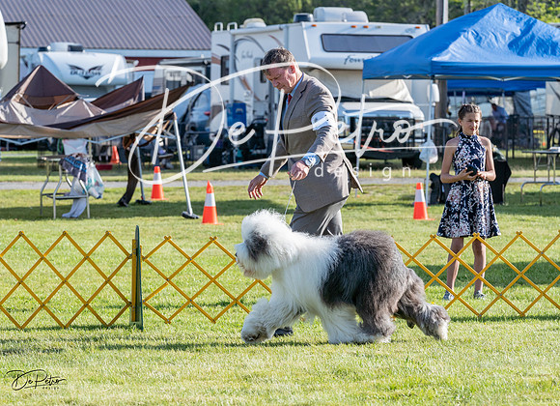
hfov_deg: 12.3
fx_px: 2593
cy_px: 232
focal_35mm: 162
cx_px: 263
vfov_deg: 8.9
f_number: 6.3
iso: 500
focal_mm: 134
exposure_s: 1/1250
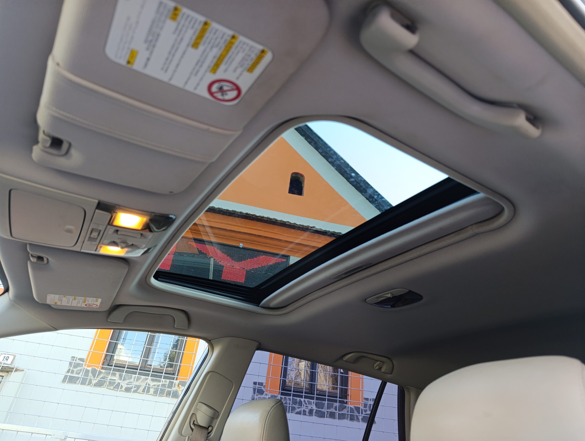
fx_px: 389
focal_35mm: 23
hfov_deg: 73.8
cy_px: 220
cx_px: 292
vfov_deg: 59.0
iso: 200
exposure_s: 1/100
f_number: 1.6
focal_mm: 6.14
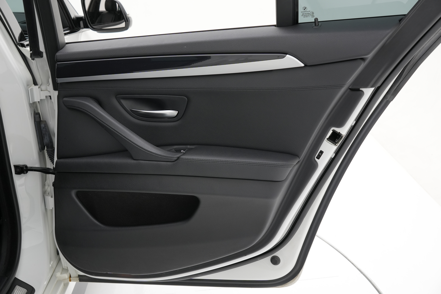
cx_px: 220
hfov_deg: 36.9
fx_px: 661
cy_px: 147
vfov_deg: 25.1
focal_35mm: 54
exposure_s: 1/50
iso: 400
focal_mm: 36
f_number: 7.1
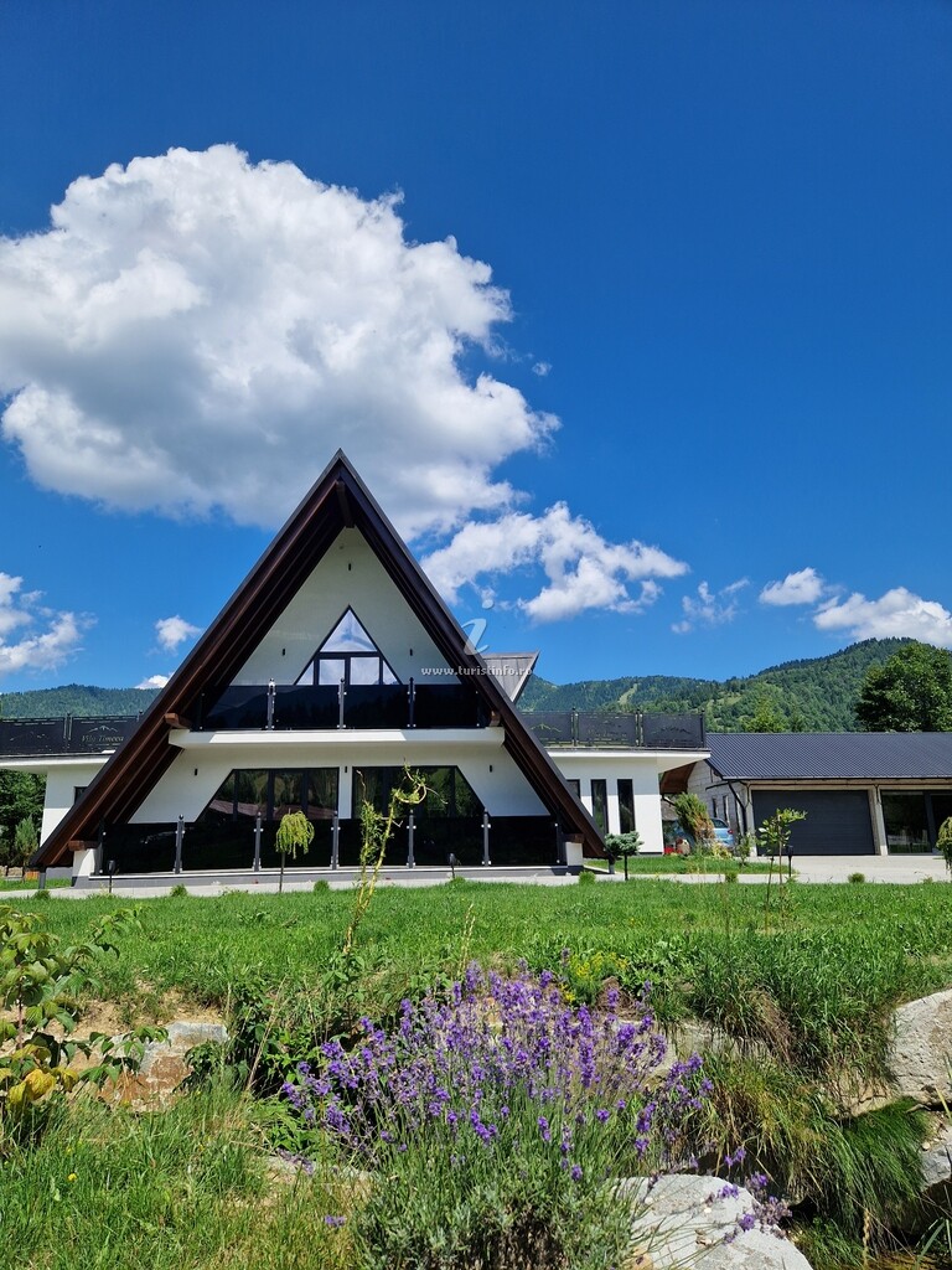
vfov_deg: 73.9
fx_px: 843
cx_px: 476
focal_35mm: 23
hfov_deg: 58.9
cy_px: 635
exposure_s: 1/2376
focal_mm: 5.4
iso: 50
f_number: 1.8
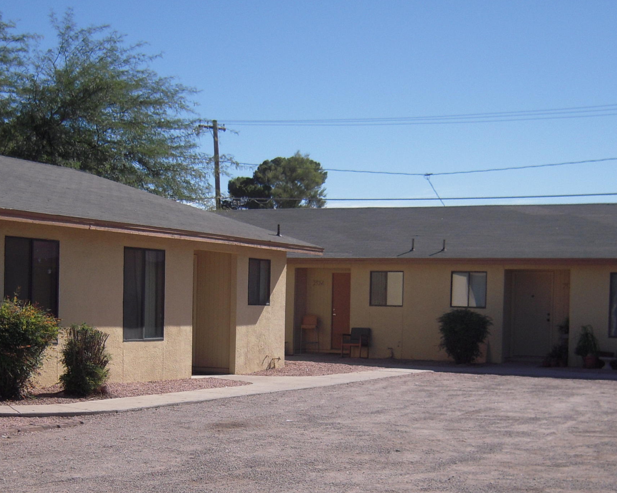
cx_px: 264
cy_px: 364
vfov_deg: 24.0
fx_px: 1150
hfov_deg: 30.0
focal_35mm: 63
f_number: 6.1
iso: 100
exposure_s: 1/500
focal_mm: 6.5
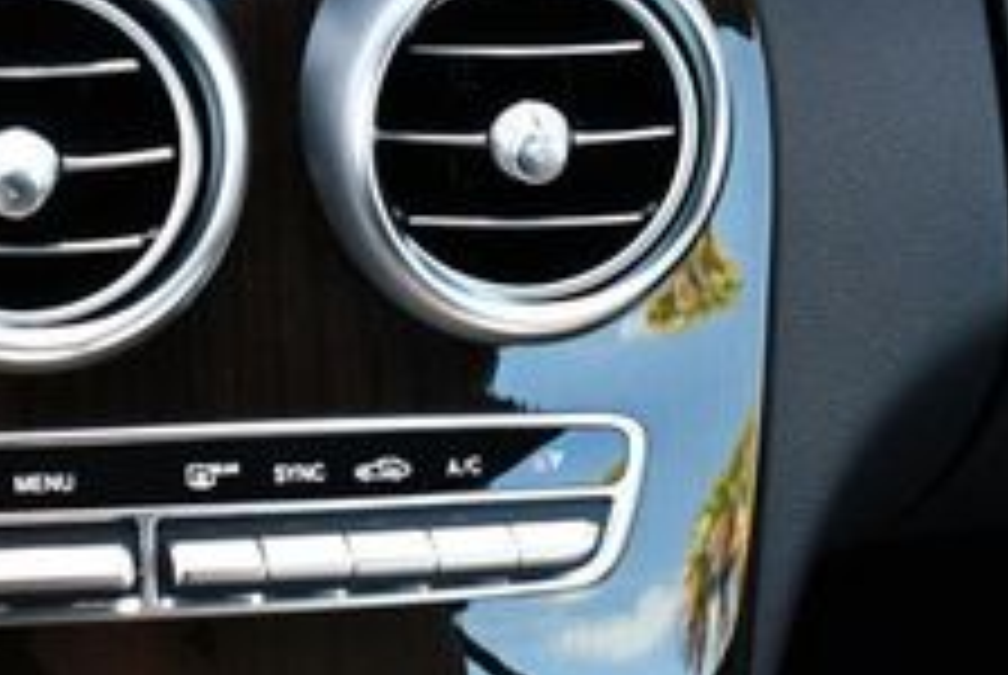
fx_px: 2888
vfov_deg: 13.2
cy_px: 0
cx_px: -108
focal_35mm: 103
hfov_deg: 19.0
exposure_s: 1/200
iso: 800
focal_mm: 18
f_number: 3.5
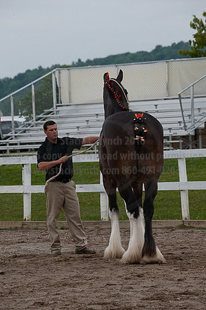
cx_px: 103
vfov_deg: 10.3
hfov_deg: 6.9
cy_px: 155
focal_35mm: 200
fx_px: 1721
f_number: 5.6
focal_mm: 200
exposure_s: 1/1600
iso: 900
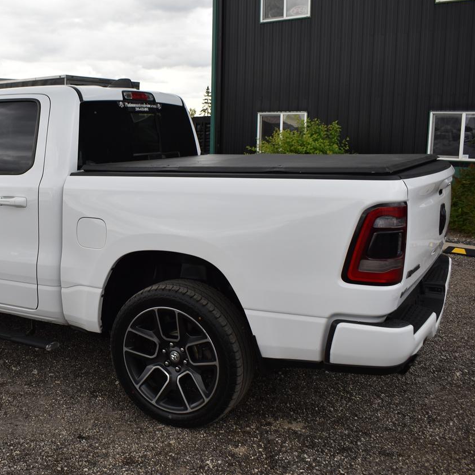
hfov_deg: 41.5
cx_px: 116
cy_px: 239
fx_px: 605
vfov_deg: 42.8
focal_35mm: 39
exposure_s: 1/320
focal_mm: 20
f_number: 7.1
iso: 200
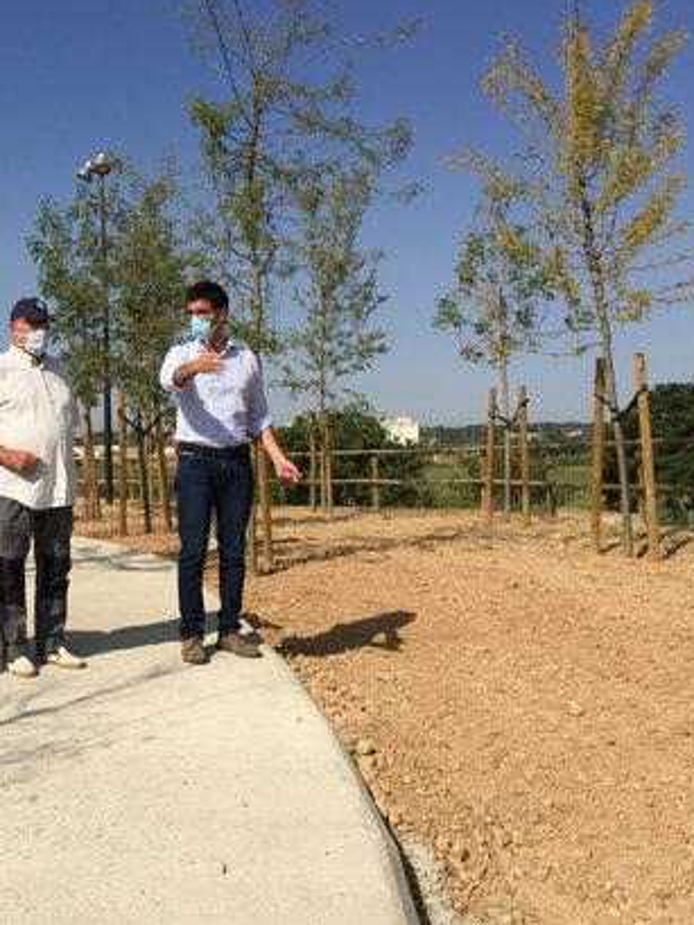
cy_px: 460
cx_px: 115
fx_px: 1042
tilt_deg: -2.9
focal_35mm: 39
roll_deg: +2.0
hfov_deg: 35.4
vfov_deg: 47.9
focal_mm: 4.15
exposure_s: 1/4405
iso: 32
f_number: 2.2
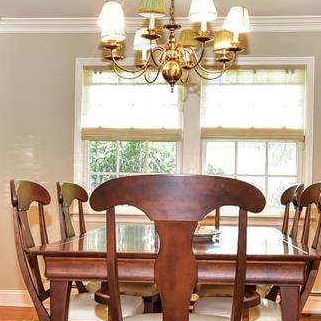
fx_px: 598
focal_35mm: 57
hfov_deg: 30.0
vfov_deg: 29.9
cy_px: 202
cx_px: 159
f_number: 5.6
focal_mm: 21
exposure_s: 1/13
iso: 1000
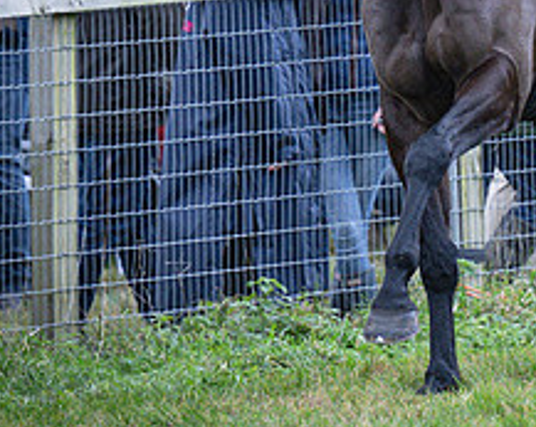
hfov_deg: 2.1
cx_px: 483
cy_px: -88
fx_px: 14559
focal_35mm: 919
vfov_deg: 1.7
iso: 800
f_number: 2.8
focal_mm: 160
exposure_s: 1/1000
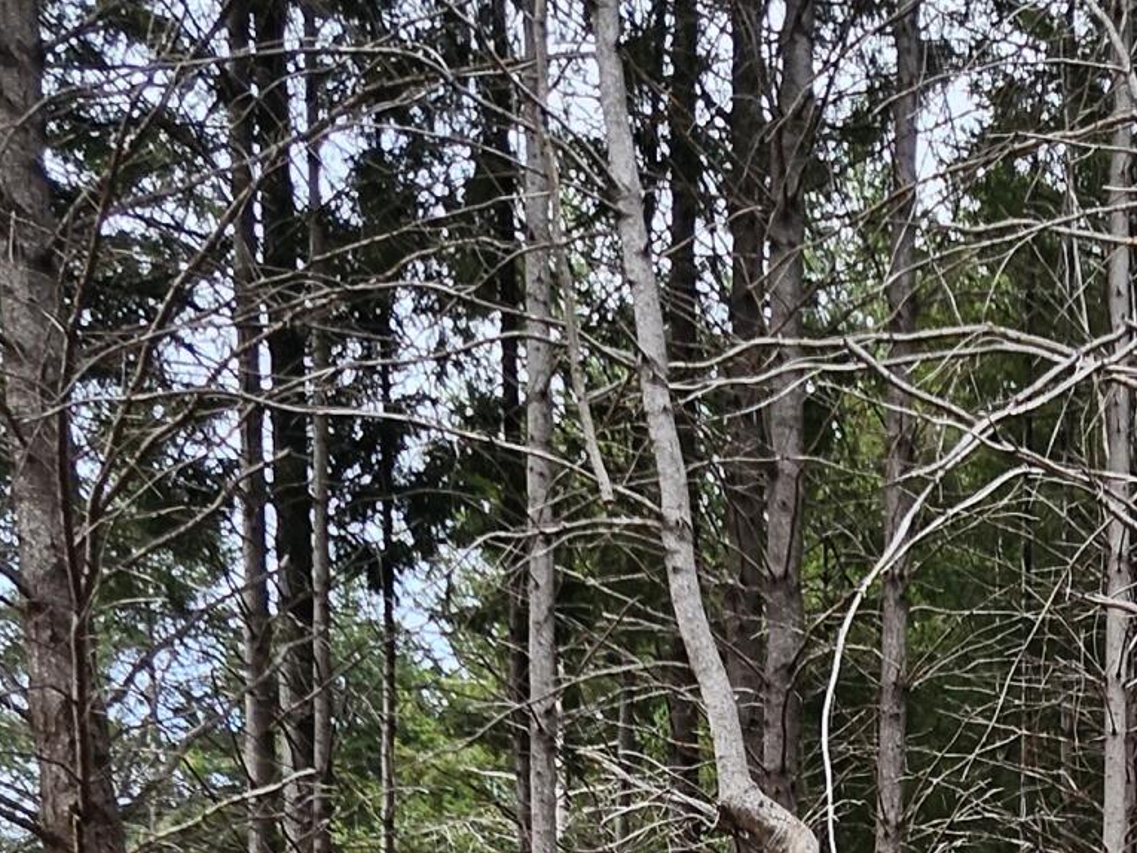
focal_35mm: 51
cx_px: 1393
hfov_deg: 31.1
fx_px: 1675
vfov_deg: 21.2
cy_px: 1458
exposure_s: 1/277
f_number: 2.2
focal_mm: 1.74
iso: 32
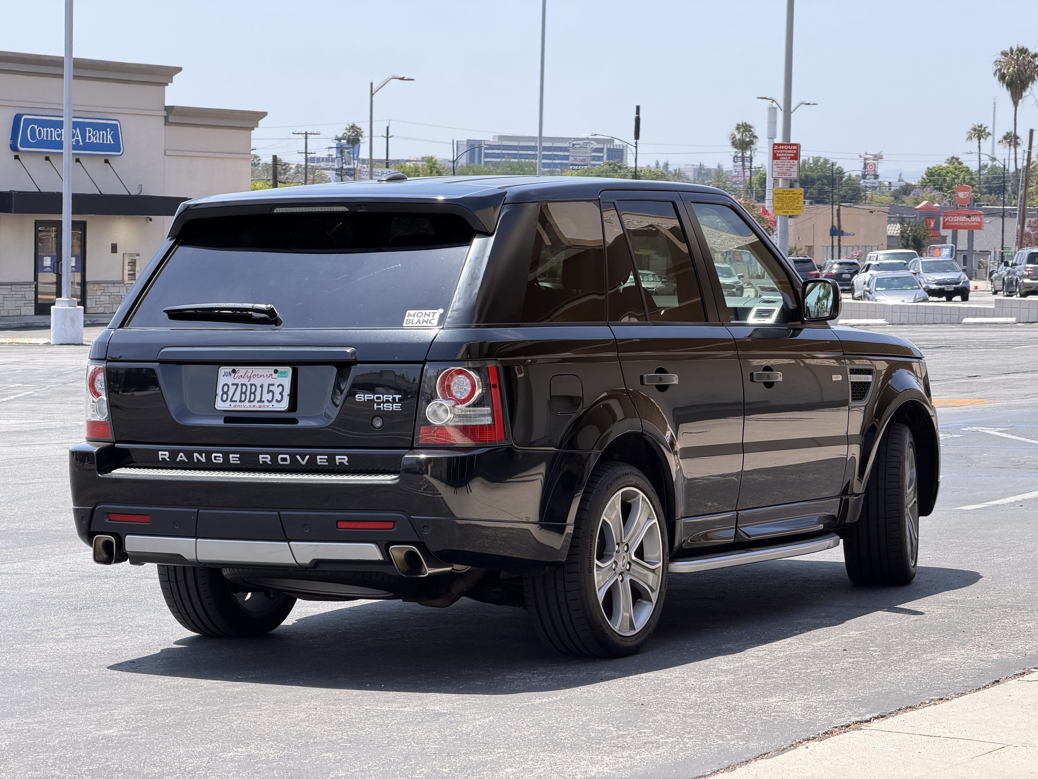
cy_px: 390
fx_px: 2999
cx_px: 519
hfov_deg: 19.6
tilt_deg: -3.3
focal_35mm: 100
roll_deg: -1.5
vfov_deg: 14.8
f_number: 2.8
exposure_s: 1/531
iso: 50
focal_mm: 16.89
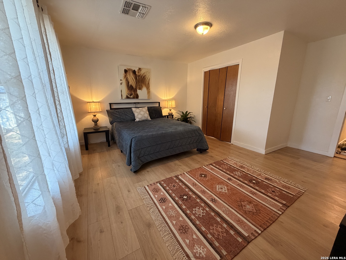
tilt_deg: -12.8
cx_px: 173
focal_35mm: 14
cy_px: 130
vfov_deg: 85.7
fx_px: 140
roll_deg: +0.1
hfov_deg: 102.1
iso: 320
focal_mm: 2.22
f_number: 2.2
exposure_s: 1/120
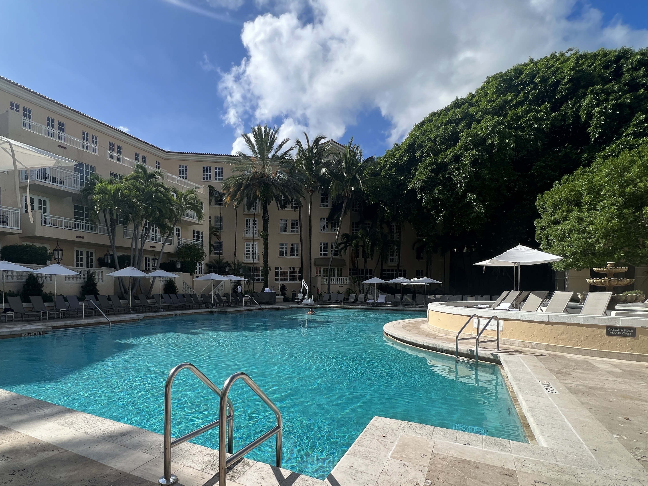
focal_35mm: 18
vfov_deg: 70.7
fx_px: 337
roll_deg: -0.2
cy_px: 296
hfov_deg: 87.2
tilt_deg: -1.3
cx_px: 280
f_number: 1.8
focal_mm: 1.57
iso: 32
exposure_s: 1/1553
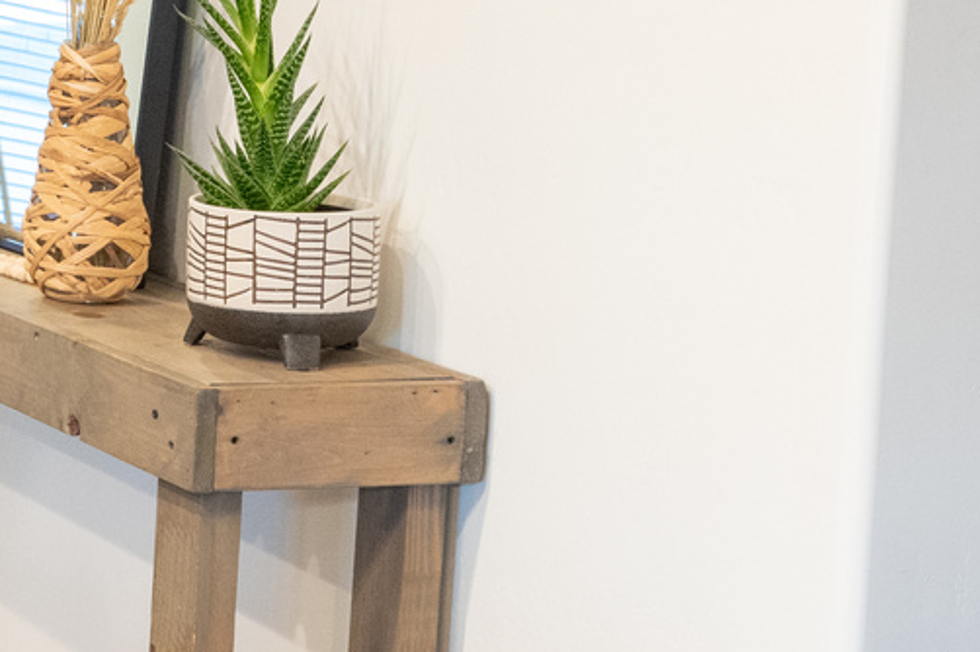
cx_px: -515
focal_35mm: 98
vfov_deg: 13.9
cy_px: 107
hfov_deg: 18.3
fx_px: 2666
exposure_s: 1/30
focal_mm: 24
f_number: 6.3
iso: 3200
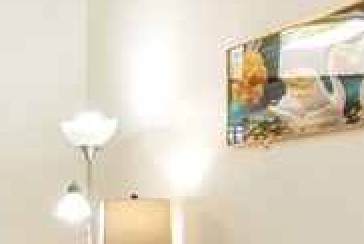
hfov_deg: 16.5
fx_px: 1023
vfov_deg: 13.4
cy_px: 255
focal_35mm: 101
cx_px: -310
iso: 640
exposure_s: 1/125
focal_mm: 18
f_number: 5.6
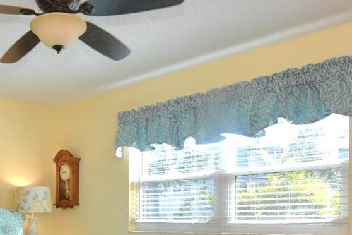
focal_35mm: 43
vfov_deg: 29.7
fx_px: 420
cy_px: 216
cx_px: 74
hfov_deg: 43.5
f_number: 7.1
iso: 400
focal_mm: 10
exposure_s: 1/200
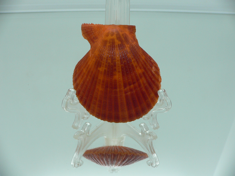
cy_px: 88
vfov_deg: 40.7
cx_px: 118
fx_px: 238
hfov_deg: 52.6
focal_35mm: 35
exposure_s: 1/60
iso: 150
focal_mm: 4.6
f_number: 2.8
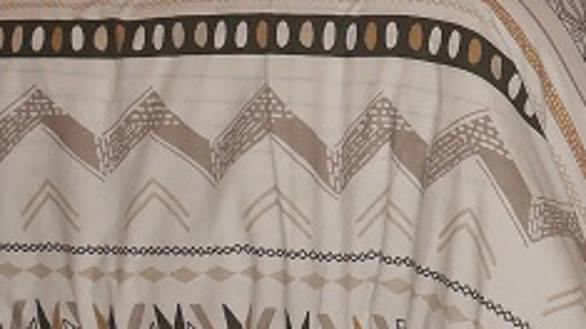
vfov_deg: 6.8
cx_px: 703
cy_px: -10
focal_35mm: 178
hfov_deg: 11.8
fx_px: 2765
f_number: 5.2
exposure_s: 1/60
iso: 800
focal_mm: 24
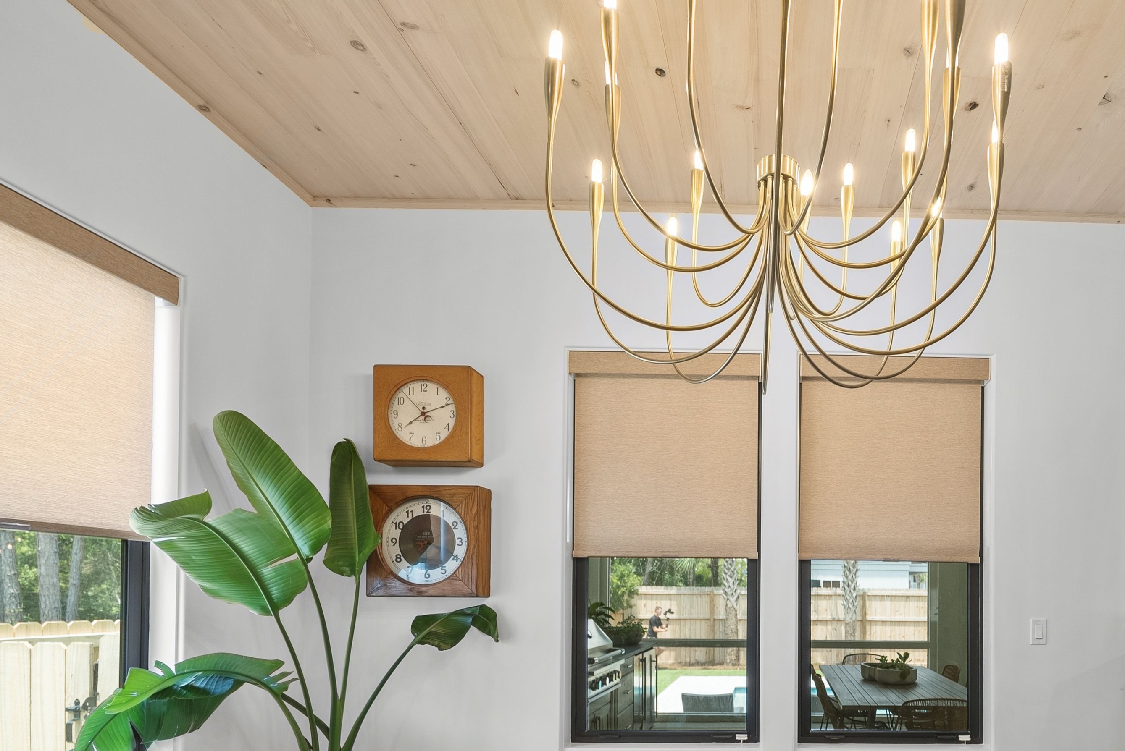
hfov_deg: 82.9
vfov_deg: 60.6
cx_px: 778
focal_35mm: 19
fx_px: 594
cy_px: 574
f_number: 7.1
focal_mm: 12
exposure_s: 1/4
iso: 320
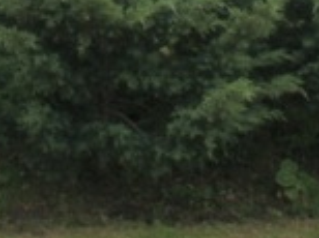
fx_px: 1380
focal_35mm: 150
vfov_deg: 9.4
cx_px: 39
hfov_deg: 13.1
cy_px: -195
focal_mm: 6.3
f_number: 5.6
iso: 100
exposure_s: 1/125
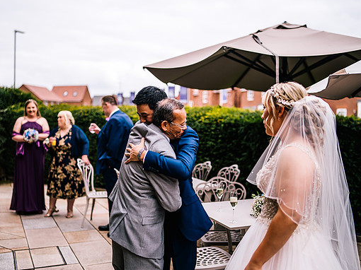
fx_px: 407
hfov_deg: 47.9
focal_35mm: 39
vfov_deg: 36.8
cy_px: 135
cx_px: 171
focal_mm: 35
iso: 100
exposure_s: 1/3200
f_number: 1.6
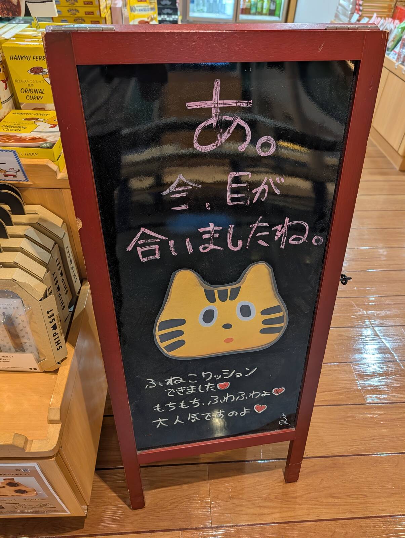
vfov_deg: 71.5
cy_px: 269
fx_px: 373
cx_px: 202
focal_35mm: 24
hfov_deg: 56.9
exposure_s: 1/120
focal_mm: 6.9
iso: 369
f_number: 1.68
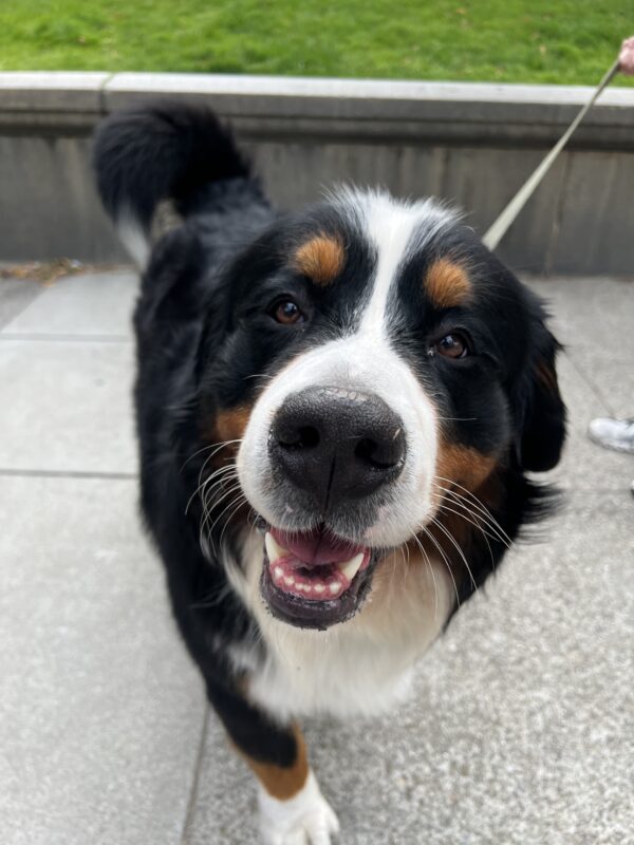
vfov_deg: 67.3
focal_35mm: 26
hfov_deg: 53.1
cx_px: 317
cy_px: 422
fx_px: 635
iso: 50
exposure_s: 1/797
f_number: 1.5
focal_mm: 5.7
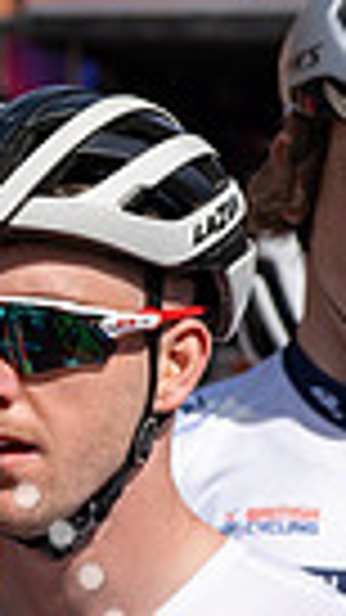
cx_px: -175
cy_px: 405
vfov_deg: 9.0
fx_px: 3917
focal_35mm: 240
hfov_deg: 5.0
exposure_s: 1/1000
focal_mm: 70
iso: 160
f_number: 5.6
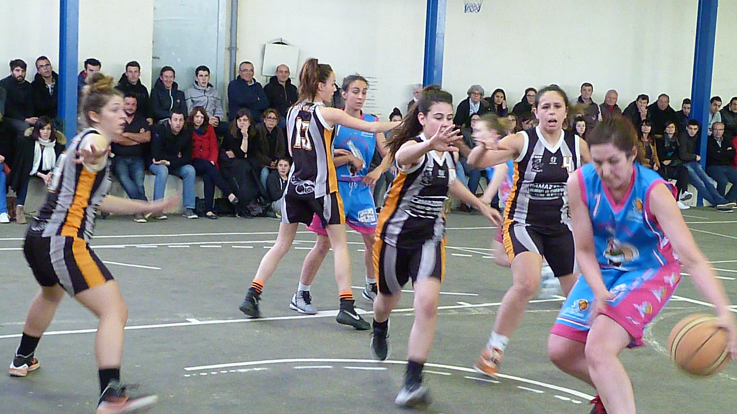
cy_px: 217
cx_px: 369
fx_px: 1172
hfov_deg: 34.9
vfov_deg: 20.0
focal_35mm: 60
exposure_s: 1/50
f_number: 3.2
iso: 1600
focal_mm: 10
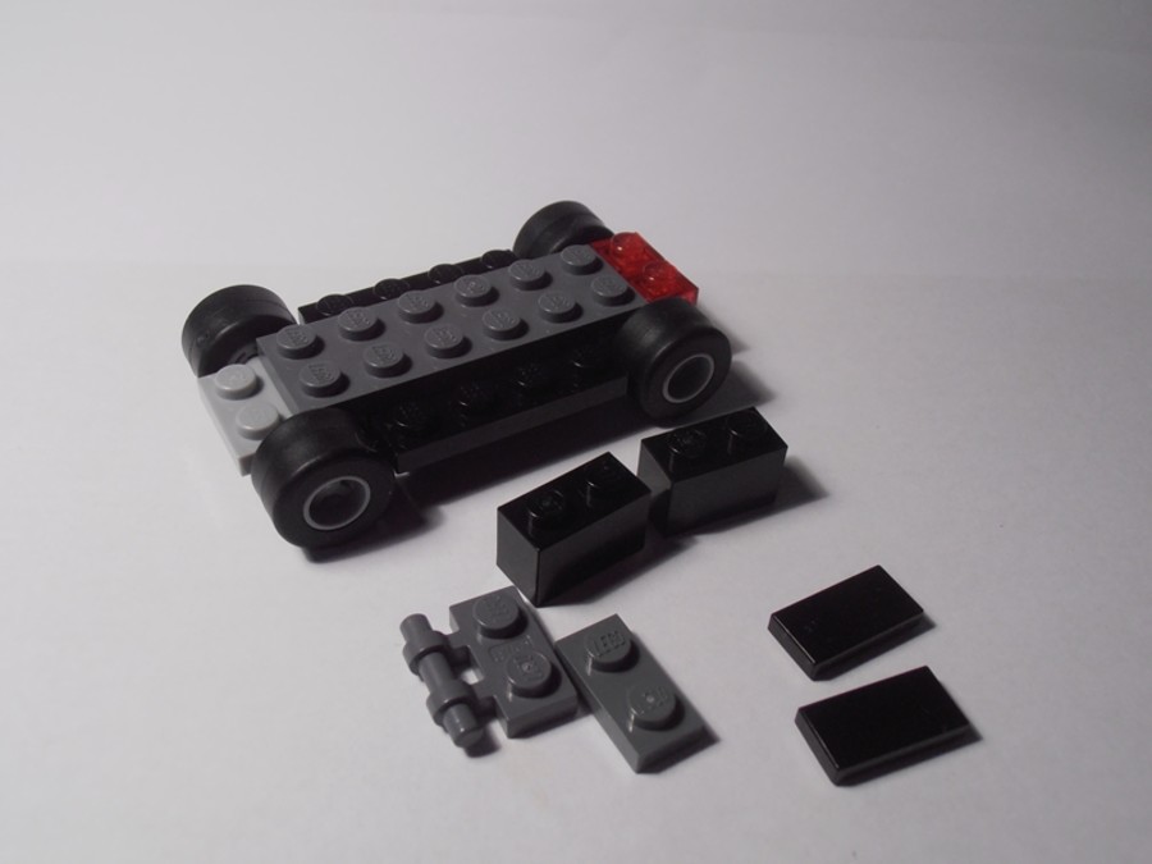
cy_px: 432
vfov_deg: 38.7
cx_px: 576
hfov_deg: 50.1
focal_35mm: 37
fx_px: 1231
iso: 100
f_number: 3.9
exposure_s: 1/40
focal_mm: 6.61
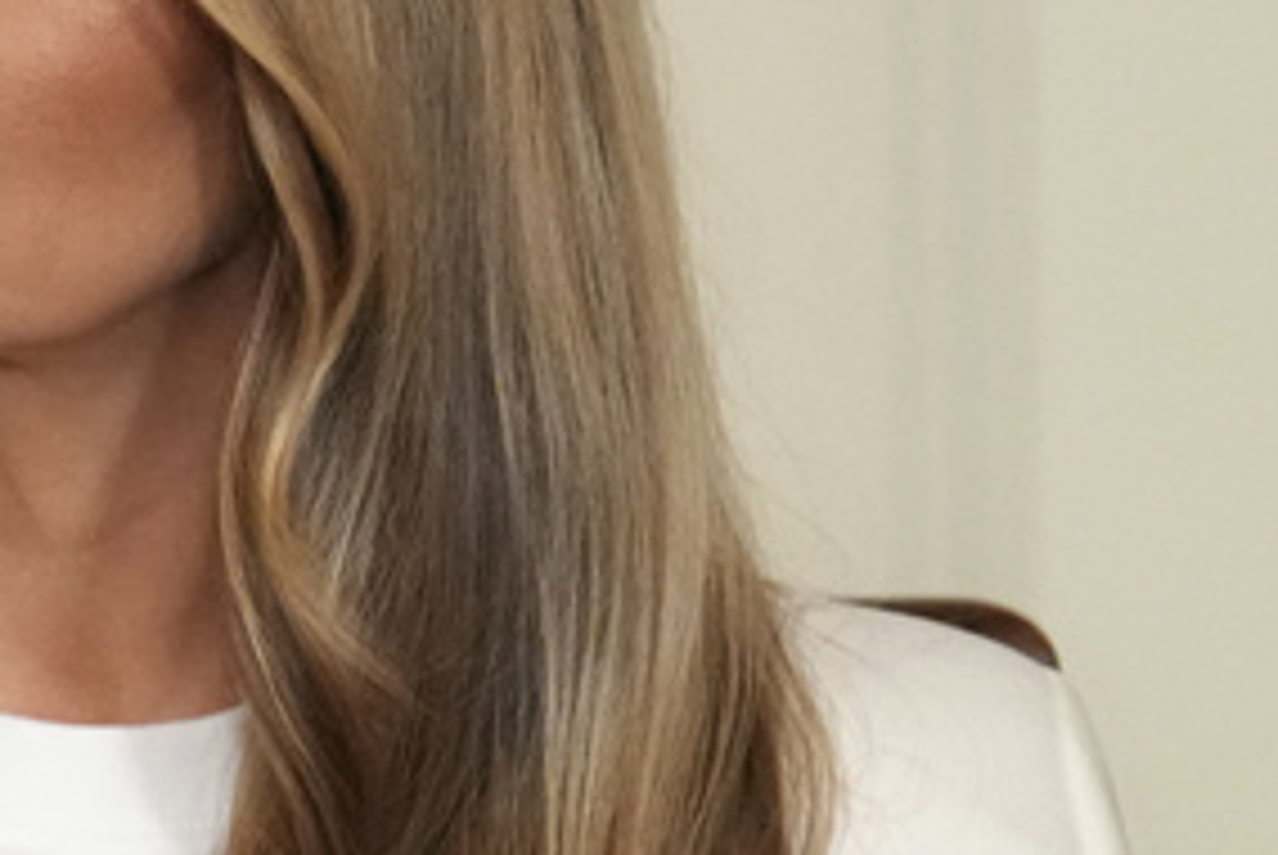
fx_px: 38414
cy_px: 565
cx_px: -936
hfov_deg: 1.9
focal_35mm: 1081
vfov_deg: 1.3
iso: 6400
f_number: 3.2
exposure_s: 1/320
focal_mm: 200
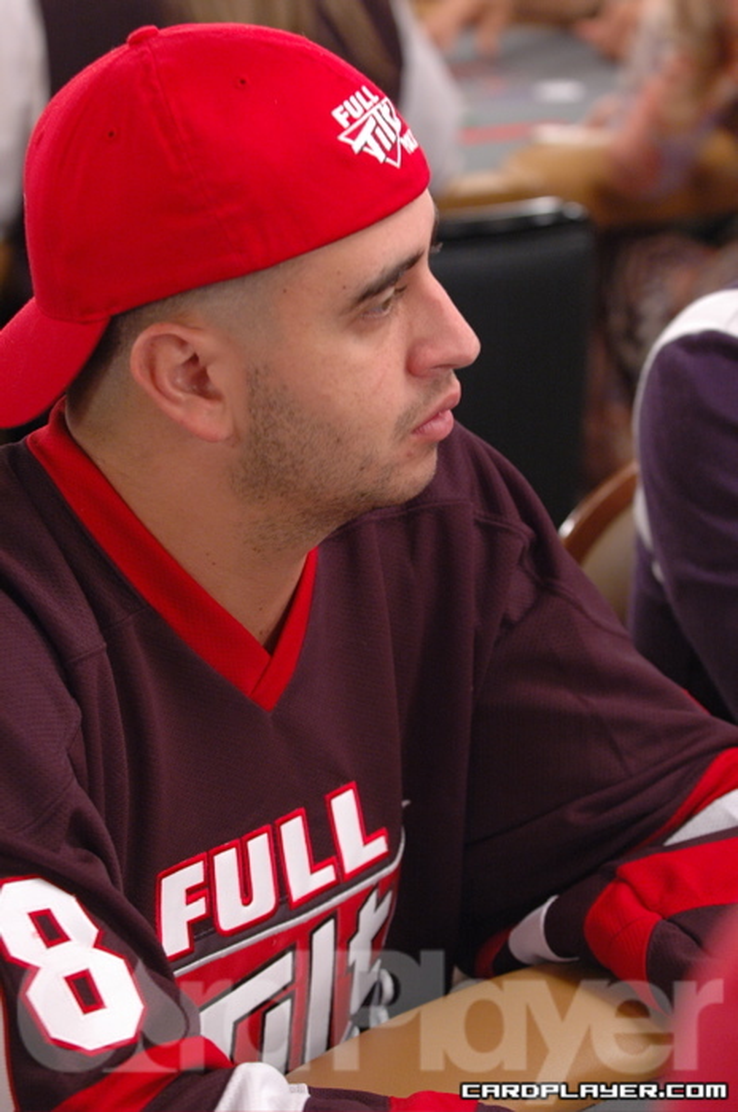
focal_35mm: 117
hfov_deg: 11.7
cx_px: 369
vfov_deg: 17.5
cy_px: 556
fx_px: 3608
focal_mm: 78
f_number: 3.5
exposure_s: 1/25
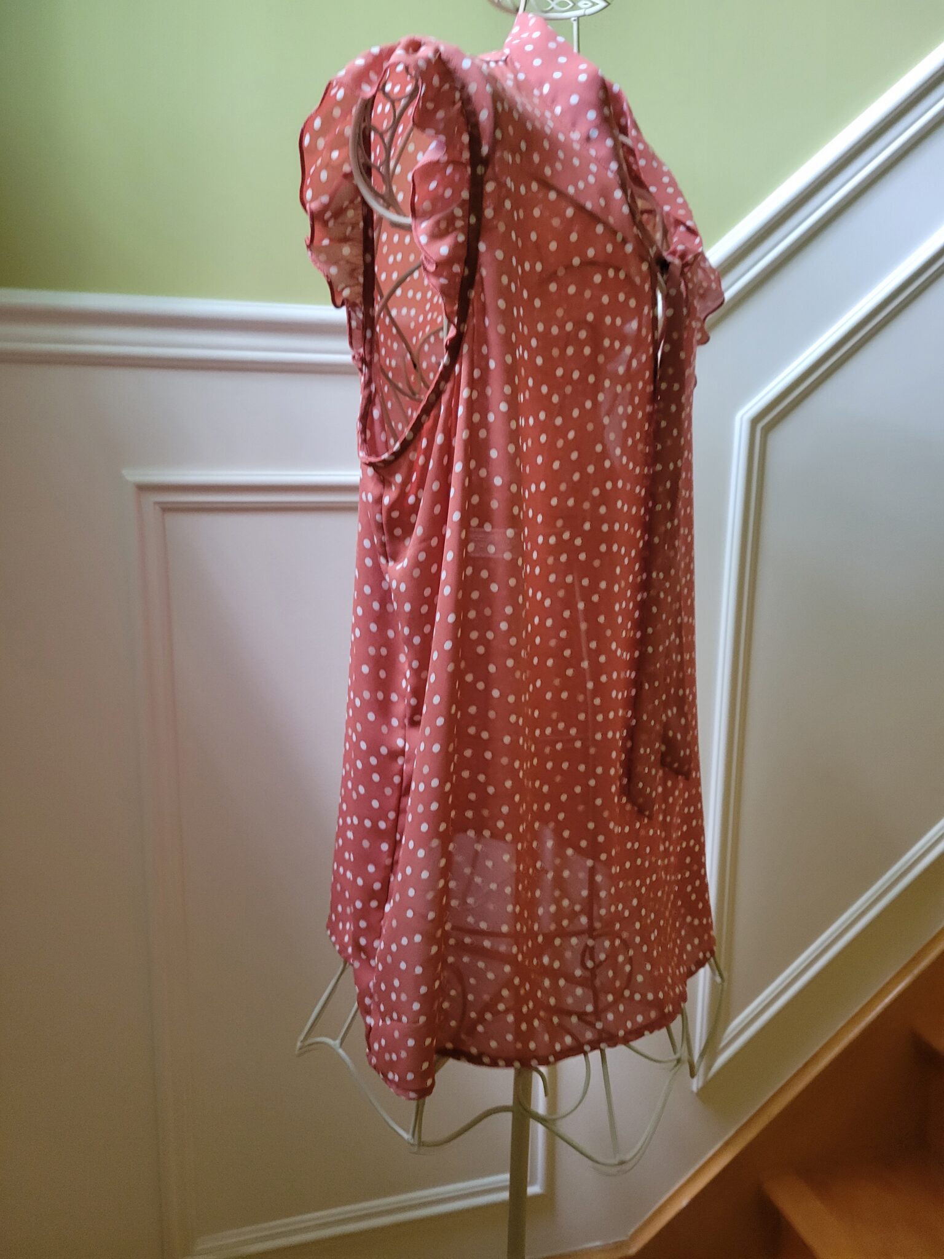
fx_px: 945
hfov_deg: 53.1
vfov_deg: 67.3
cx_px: 472
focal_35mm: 26
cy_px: 630
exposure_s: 1/40
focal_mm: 5.4
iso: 400
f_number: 1.8
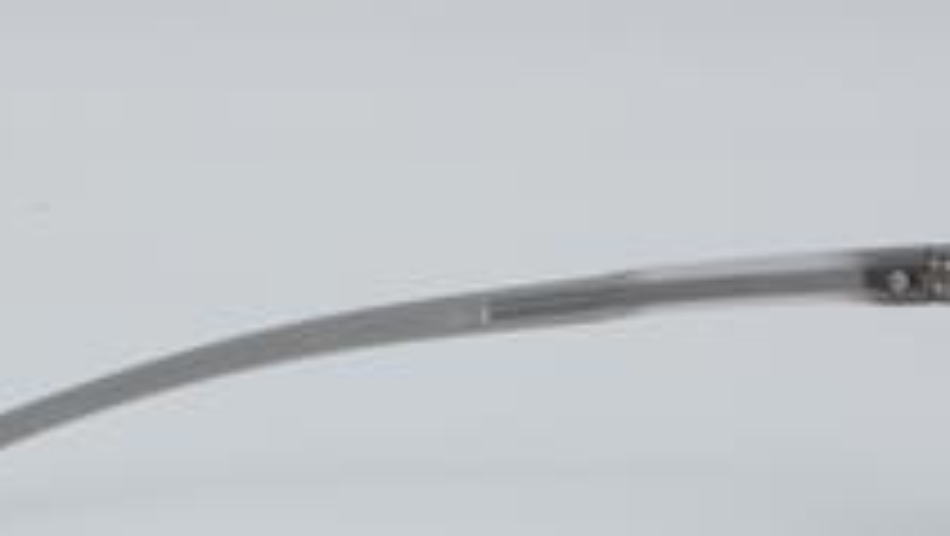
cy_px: 545
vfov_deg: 8.1
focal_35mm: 149
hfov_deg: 14.4
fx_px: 3756
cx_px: 374
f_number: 32
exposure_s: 1/4
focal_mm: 50
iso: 100
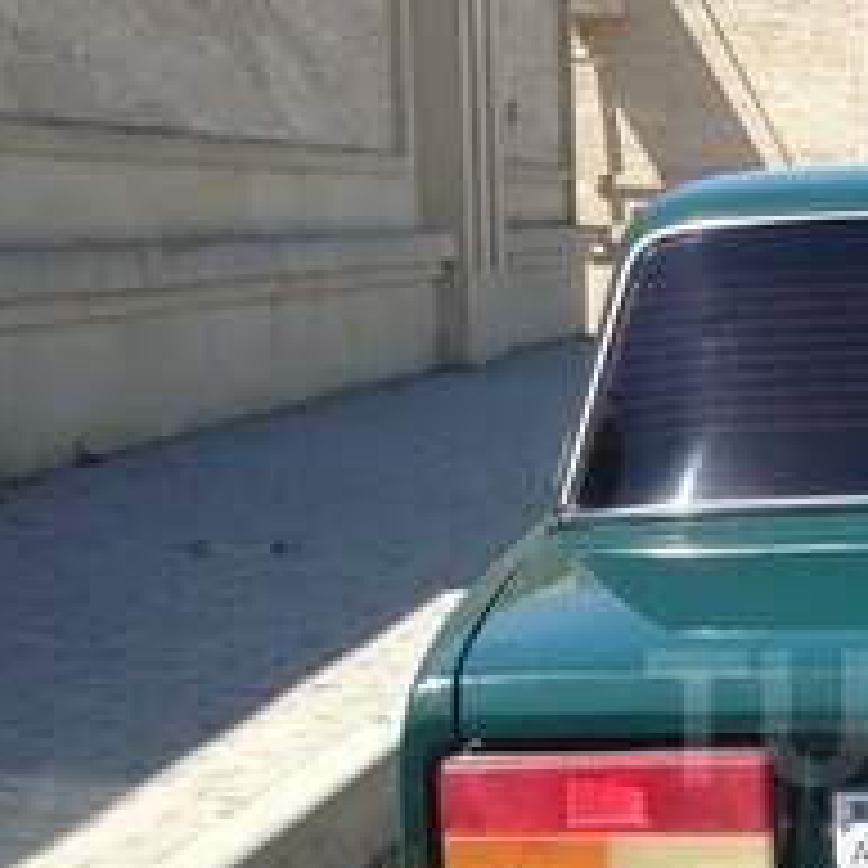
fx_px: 2837
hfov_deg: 16.5
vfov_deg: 17.2
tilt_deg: -11.3
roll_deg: -2.0
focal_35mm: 100
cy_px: 717
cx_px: 1106
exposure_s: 1/1004
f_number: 2.4
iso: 50
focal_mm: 4.12
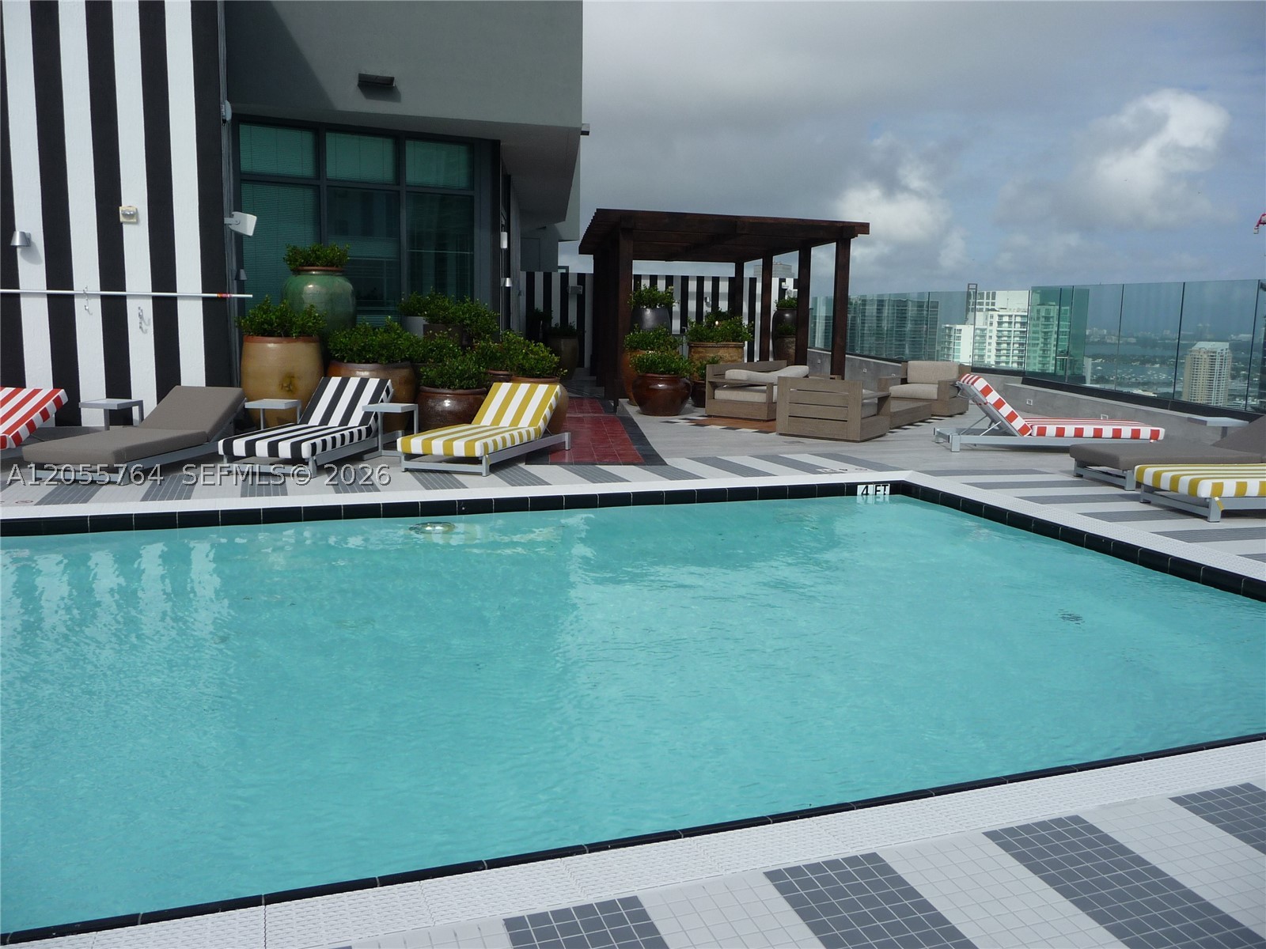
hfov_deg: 63.4
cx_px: 633
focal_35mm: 28
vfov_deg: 49.7
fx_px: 1024
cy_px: 474
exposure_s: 1/500
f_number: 8
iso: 100
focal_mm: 4.7
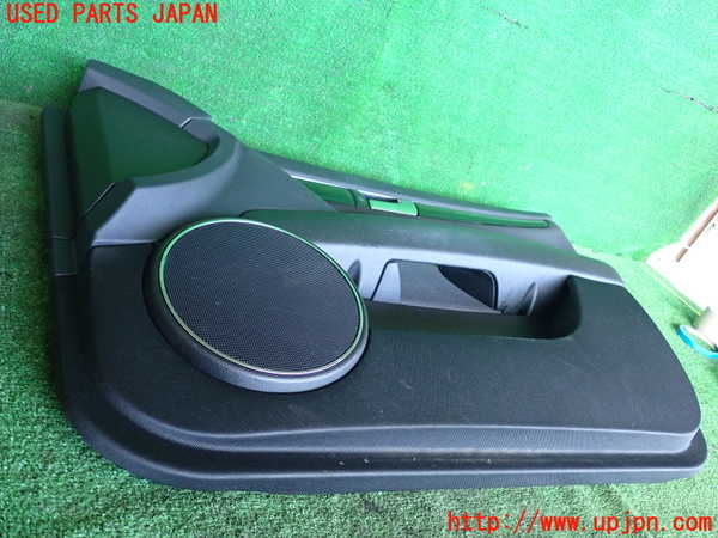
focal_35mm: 32
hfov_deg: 56.8
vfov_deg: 44.2
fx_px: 664
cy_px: 269
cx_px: 359
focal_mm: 5.79
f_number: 2.4
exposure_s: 1/125
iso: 500
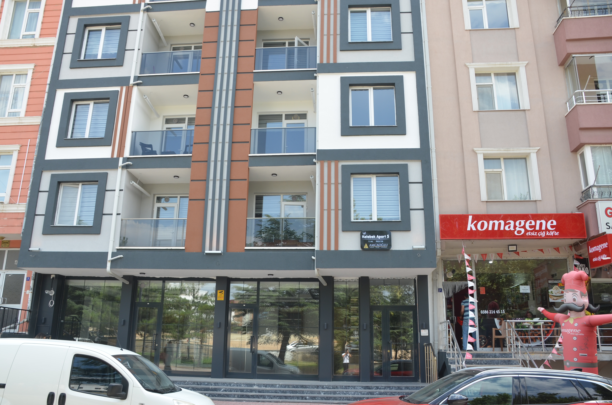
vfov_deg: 43.4
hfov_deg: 62.0
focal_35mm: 30
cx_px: 306
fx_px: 509
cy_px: 202
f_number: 7.1
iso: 200
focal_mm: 20
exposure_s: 1/200
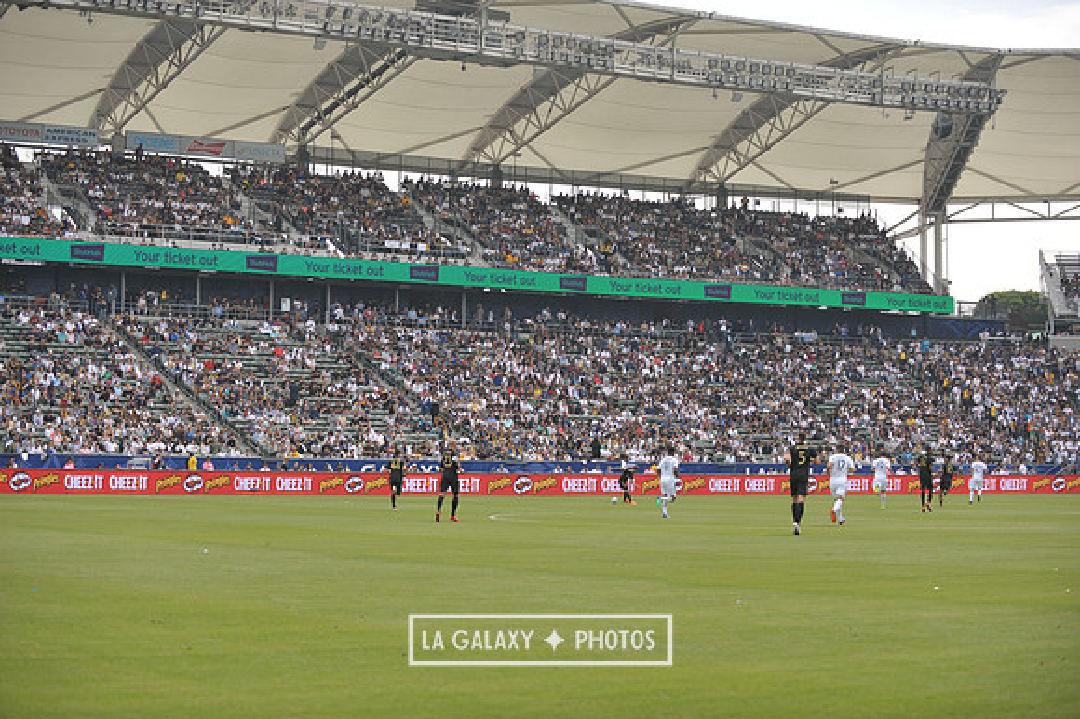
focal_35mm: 70
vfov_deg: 19.4
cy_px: 360
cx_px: 540
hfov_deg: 28.9
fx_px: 2099
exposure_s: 1/2500
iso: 320
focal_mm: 70
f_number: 3.5
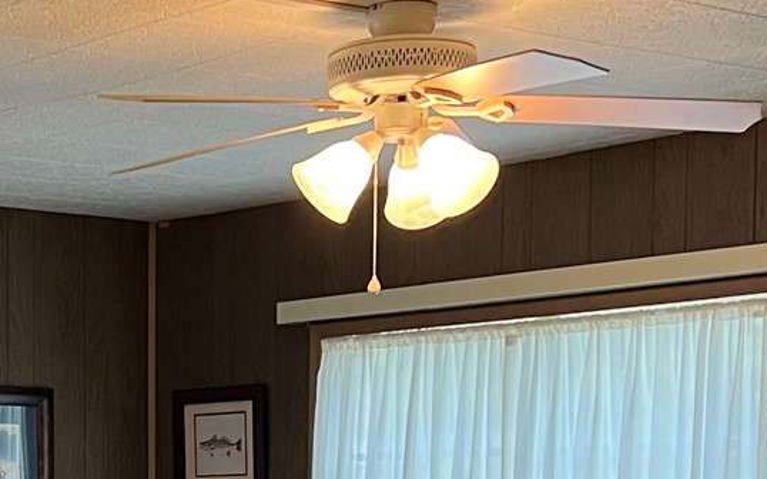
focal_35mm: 105
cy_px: 617
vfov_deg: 12.1
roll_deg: -0.1
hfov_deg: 19.4
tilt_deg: -3.2
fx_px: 2194
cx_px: 67
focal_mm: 5.7
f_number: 1.5
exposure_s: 1/60
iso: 100
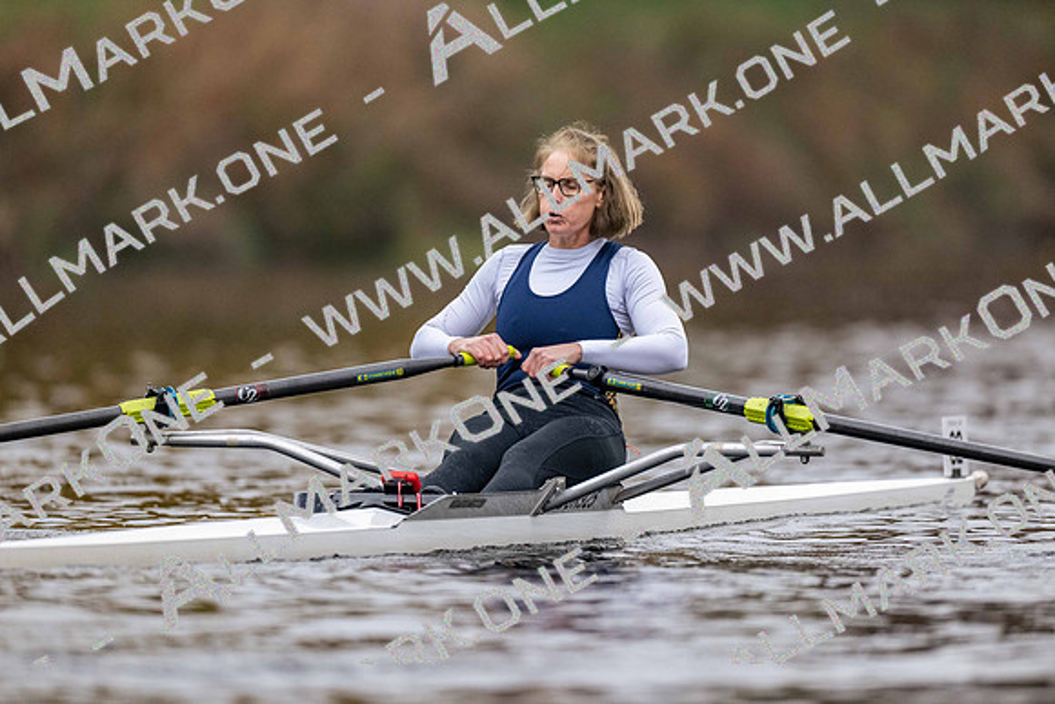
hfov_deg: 3.4
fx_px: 17587
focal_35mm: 600
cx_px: 528
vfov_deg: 2.3
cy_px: 352
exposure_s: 1/2500
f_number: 4
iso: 4500
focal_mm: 600
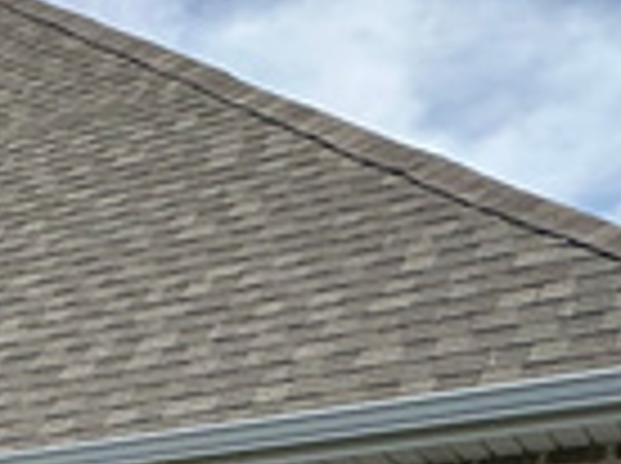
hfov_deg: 16.6
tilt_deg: -5.8
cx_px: -410
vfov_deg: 11.7
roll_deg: +0.0
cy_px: 1104
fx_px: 1862
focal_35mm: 104
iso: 40
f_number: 2.2
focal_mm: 2.22
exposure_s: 1/947
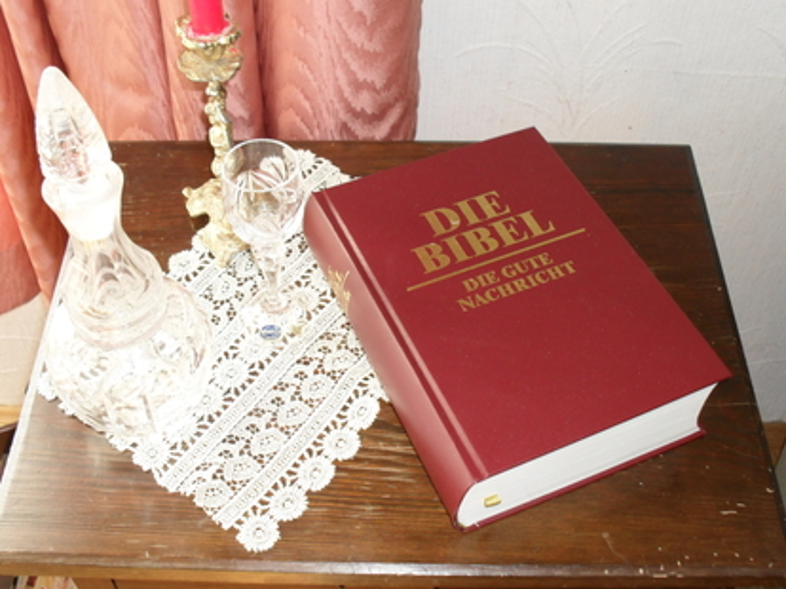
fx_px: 794
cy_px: 294
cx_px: 393
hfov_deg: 52.7
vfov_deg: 40.7
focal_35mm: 35
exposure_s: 1/45
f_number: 3.2
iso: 160
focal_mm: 6.3
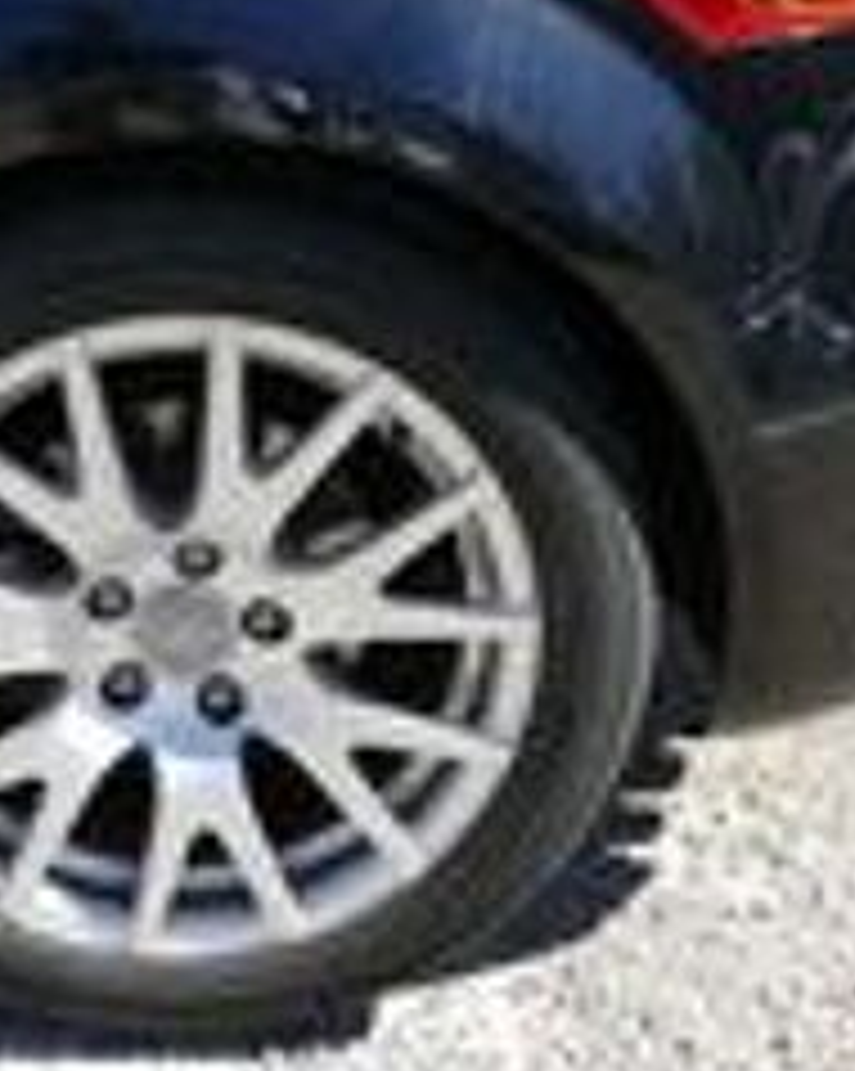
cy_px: 538
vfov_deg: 27.2
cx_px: 176
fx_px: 2217
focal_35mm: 70
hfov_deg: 21.6
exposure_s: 1/800
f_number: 3.1
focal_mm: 13.43
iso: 125
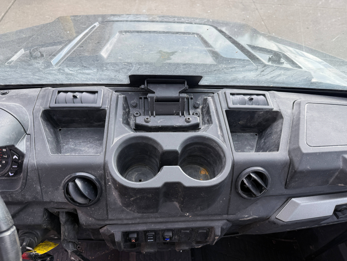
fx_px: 241
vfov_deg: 56.8
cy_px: 130
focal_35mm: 24
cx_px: 174
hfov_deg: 71.6
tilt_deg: -51.4
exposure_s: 1/286
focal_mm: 6.76
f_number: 1.78
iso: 80
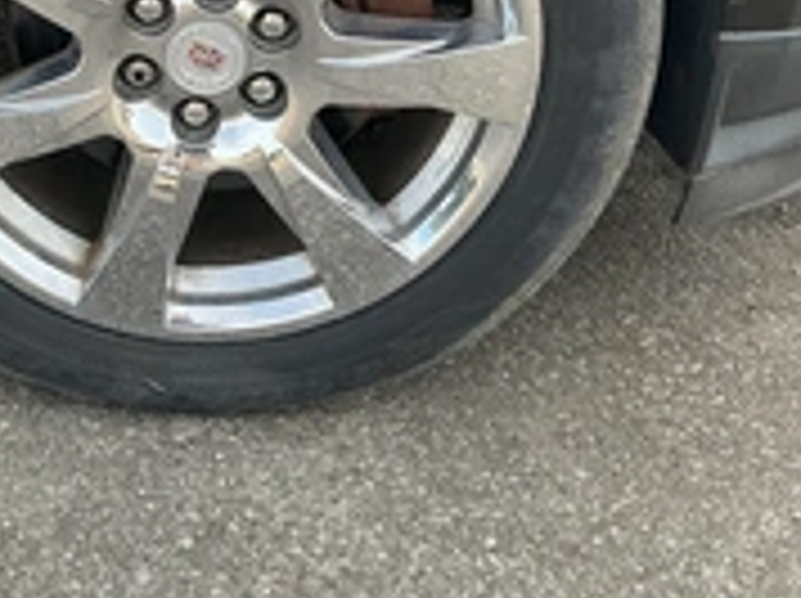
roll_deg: -6.2
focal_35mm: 63
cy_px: -49
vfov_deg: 22.0
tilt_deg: -19.9
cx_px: 198
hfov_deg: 30.2
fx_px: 1456
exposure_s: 1/229
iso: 25
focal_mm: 3
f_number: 1.8
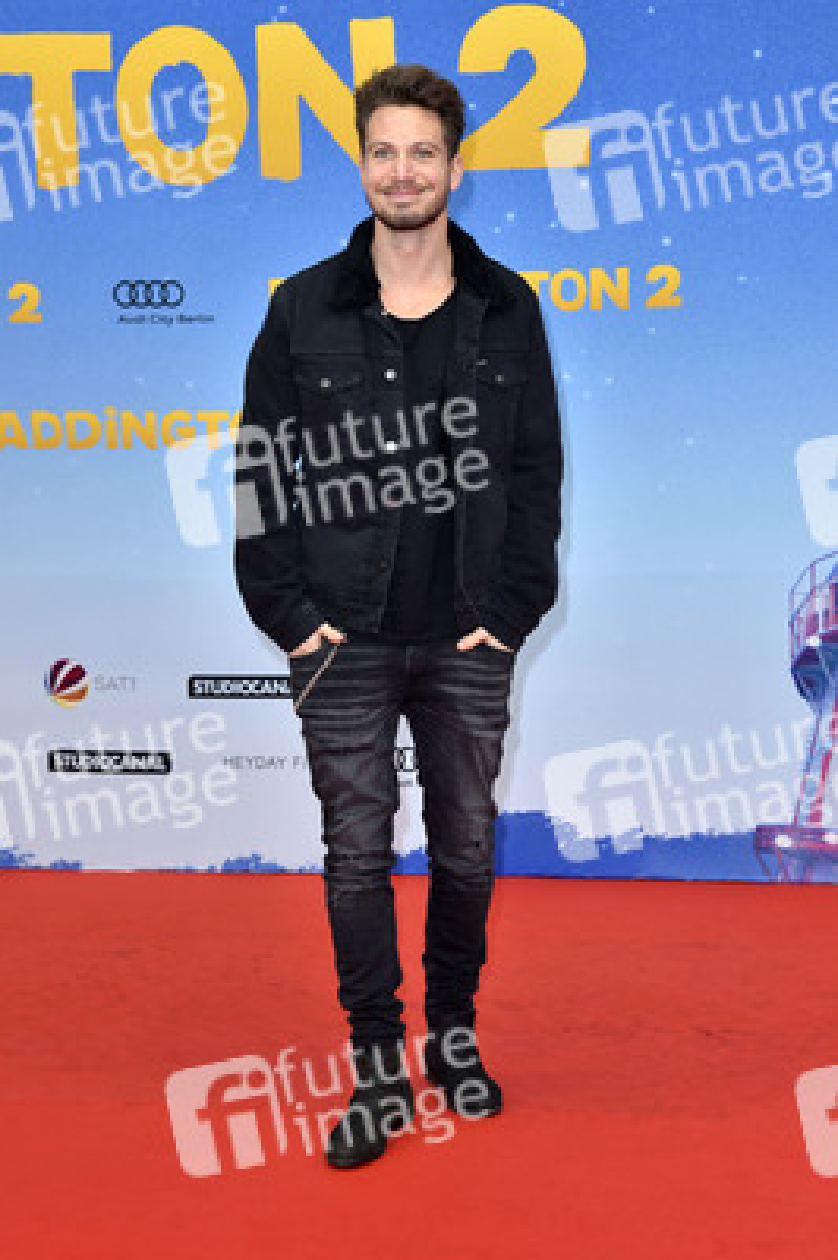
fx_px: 1924
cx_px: 419
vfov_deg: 36.3
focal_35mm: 55
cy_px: 630
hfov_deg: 24.6
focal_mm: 55
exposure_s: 1/200
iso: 640
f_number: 5.6
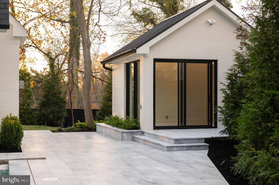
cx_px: 140
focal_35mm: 56
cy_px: 92
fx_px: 434
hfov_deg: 35.7
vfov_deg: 24.2
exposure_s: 1/160
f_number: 5
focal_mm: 56
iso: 800
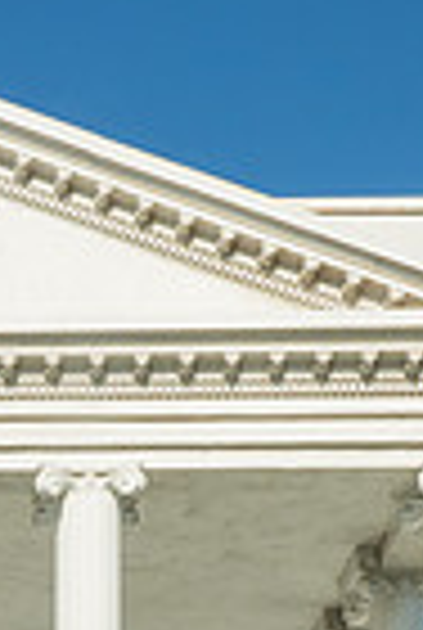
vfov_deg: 15.9
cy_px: 940
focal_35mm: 118
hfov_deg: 11.1
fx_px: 2069
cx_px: -256
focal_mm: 24
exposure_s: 1/200
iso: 200
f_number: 16
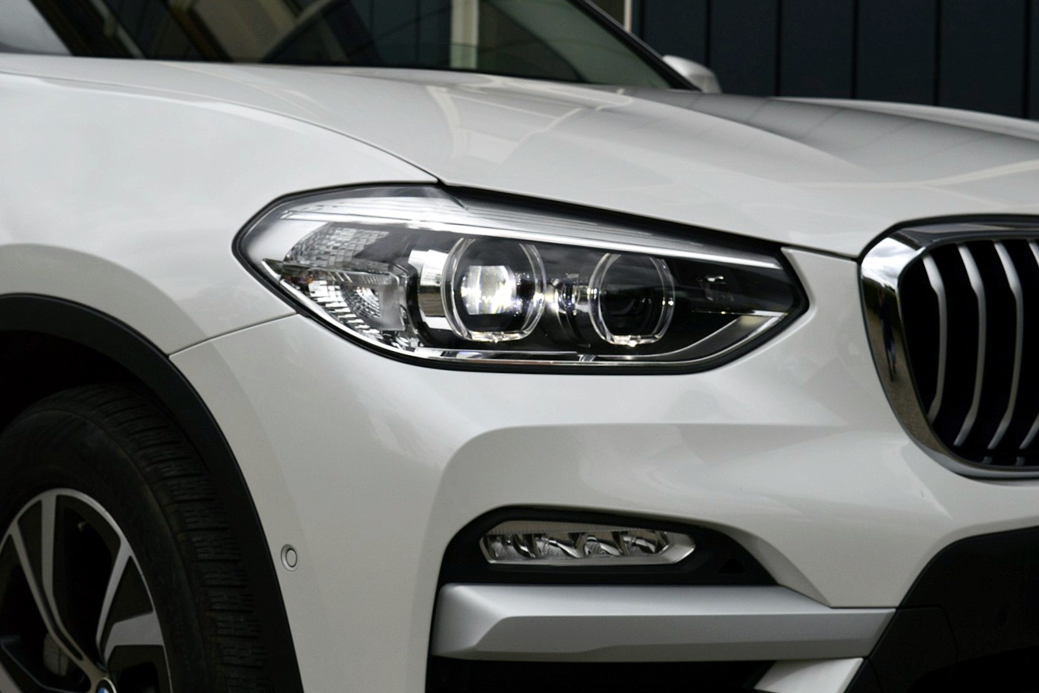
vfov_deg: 19.9
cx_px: 512
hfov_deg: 29.4
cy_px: 347
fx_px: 1977
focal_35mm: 69
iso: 400
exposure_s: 1/500
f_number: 11
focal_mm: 45
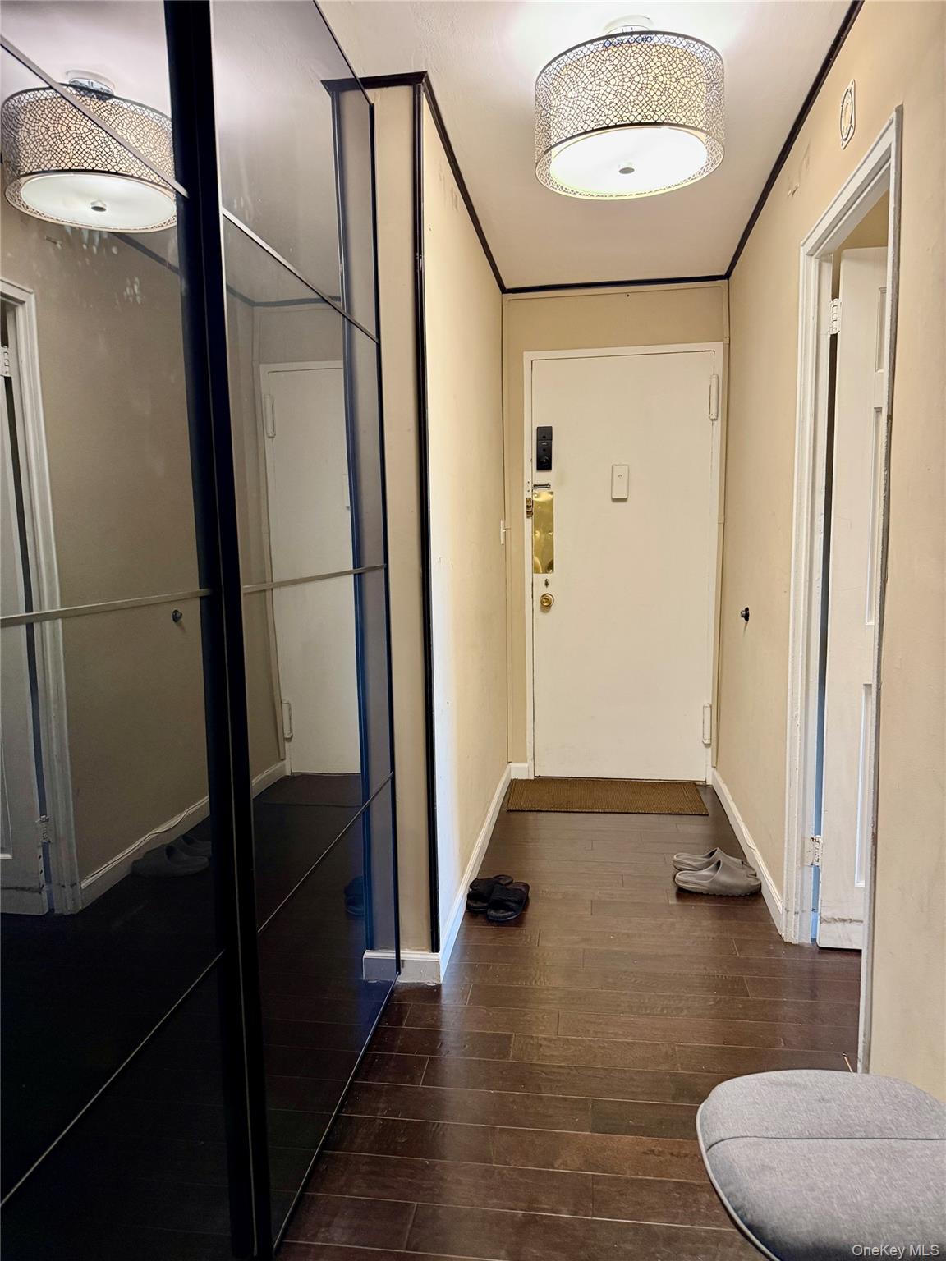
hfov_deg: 56.8
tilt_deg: -7.7
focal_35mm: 24
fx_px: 875
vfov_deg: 71.6
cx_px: 473
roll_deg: +1.2
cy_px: 630
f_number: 1.78
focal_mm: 6.76
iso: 320
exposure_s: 1/60
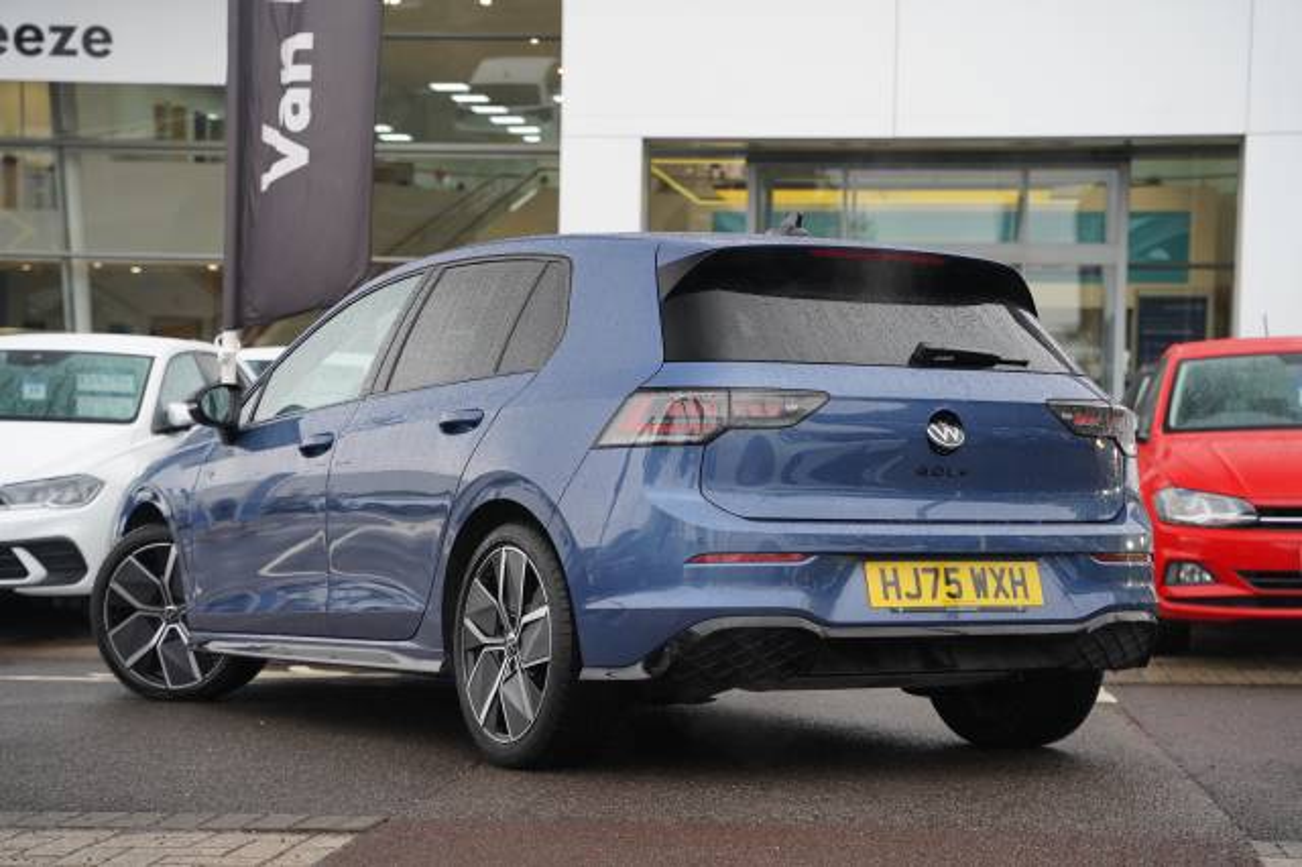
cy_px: 434
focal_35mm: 70
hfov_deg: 28.9
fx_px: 2530
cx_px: 651
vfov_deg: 19.4
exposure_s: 1/160
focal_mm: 70
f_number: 4
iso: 500
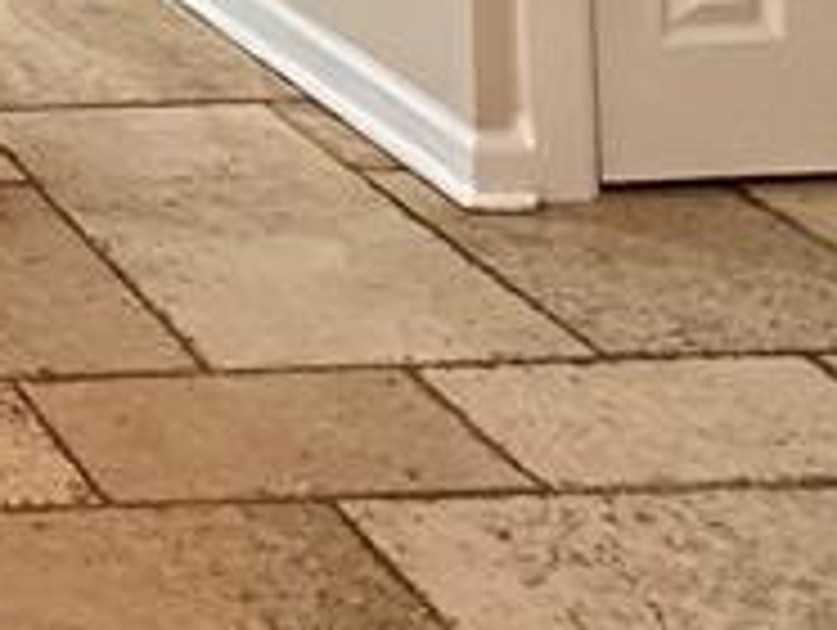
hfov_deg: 17.6
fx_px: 1864
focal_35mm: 77
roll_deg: +2.2
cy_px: -688
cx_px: -850
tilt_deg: -0.1
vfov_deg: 15.0
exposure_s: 1/60
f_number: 2.2
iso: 400
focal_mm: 2.22
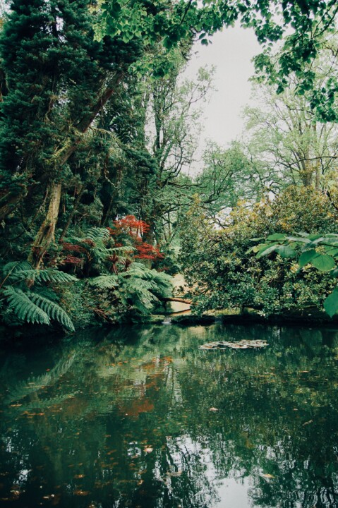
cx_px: 169
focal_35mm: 60
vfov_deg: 33.4
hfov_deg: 22.6
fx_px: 846
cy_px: 254
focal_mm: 40
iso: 200
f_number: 6.3
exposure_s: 1/160
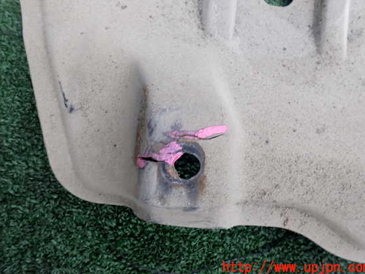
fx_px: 348
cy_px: 125
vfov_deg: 42.9
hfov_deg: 55.3
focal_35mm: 33
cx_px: 173
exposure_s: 1/125
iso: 100
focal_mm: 5.4
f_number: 3.2
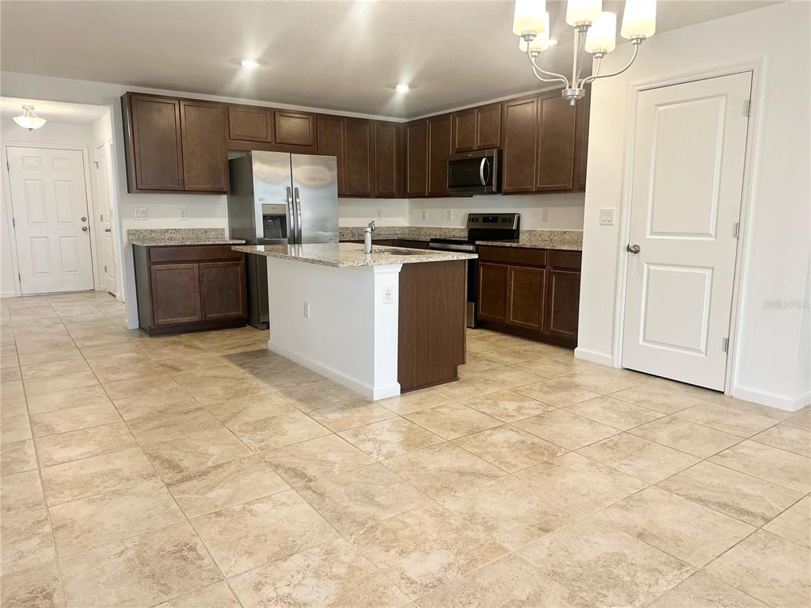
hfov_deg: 71.6
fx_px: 562
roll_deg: +0.0
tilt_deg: -10.6
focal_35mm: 24
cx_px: 406
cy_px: 304
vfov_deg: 56.8
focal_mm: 6.86
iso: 160
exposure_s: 1/120
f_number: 1.78
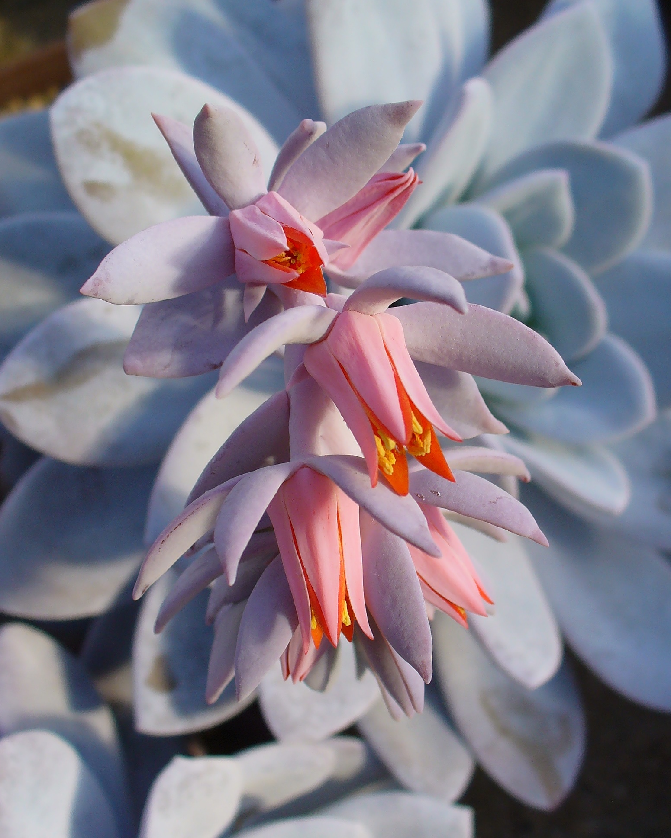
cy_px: 423
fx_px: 968
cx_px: 339
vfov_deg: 46.8
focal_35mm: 39
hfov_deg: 38.2
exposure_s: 1/400
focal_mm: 6.1
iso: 64
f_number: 2.8
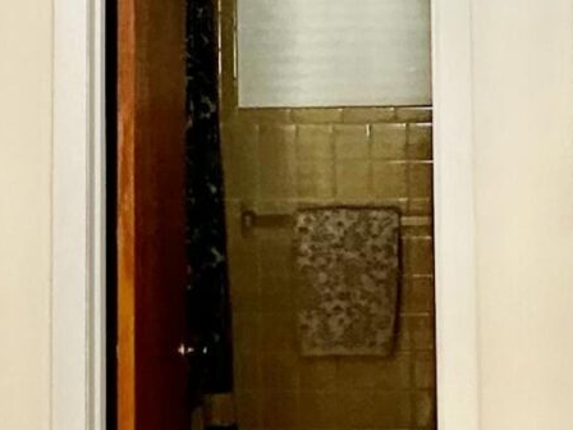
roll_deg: +0.8
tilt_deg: +4.1
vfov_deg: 17.8
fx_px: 1324
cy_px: -41
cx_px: 375
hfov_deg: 24.3
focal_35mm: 80
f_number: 2.2
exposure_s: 1/120
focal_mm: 2.22
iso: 250
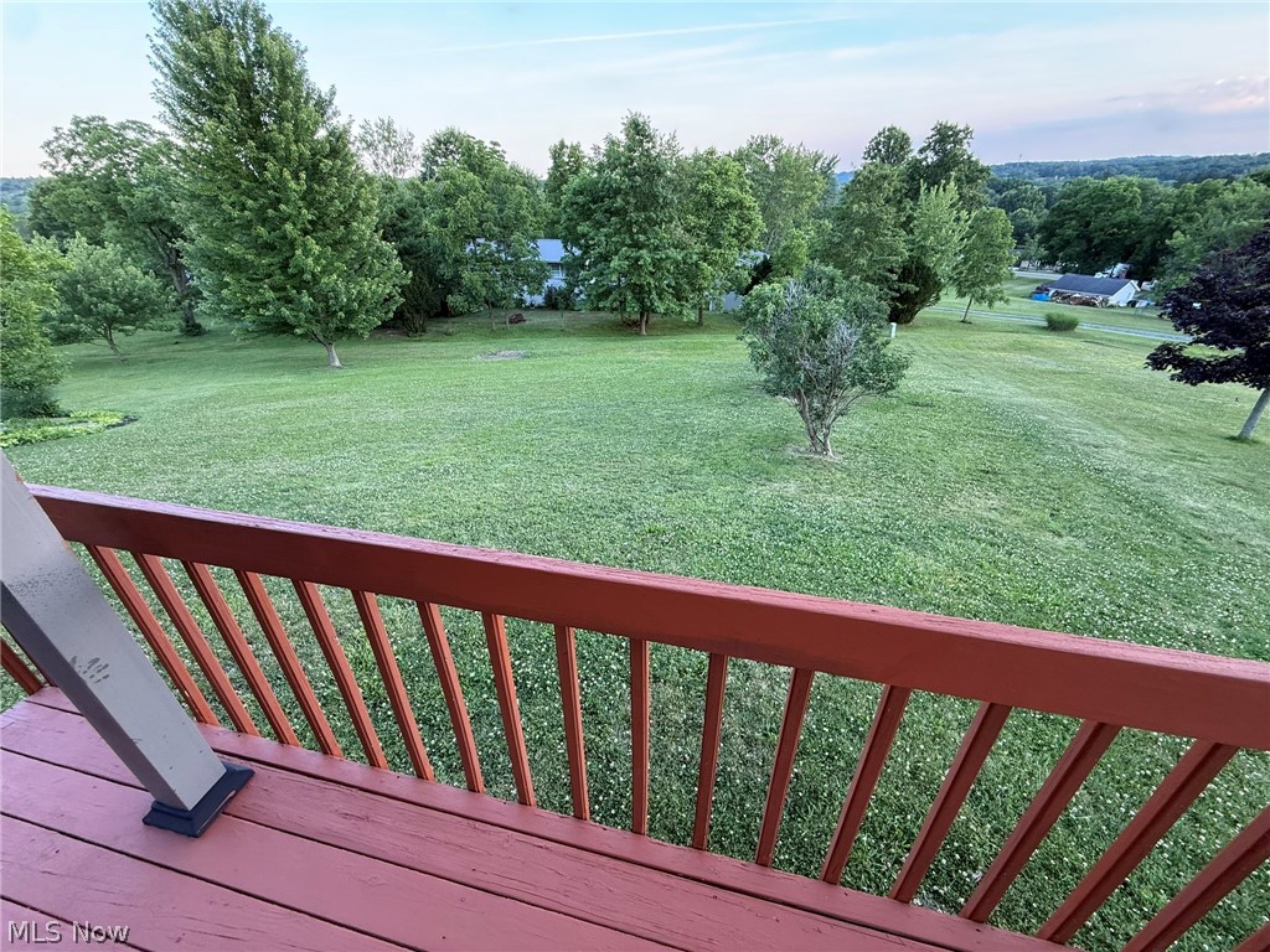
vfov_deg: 85.7
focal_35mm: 14
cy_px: 476
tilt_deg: -29.2
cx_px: 635
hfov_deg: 102.1
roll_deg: +0.8
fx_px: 514
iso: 100
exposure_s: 1/99
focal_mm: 2.22
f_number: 2.2
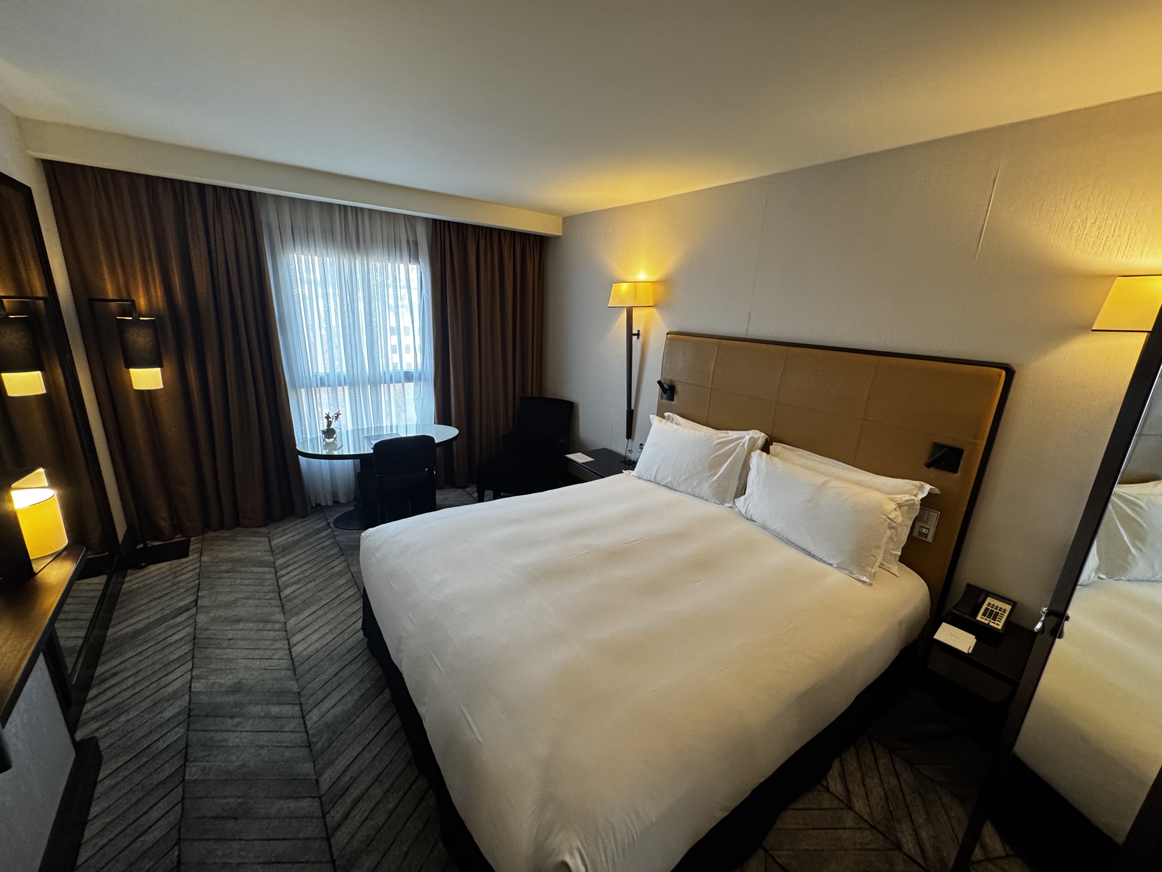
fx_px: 470
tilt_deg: -16.0
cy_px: 436
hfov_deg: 102.1
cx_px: 581
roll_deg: -2.9
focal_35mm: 14
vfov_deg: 85.7
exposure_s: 1/100
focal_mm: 2.22
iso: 250
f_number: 2.2
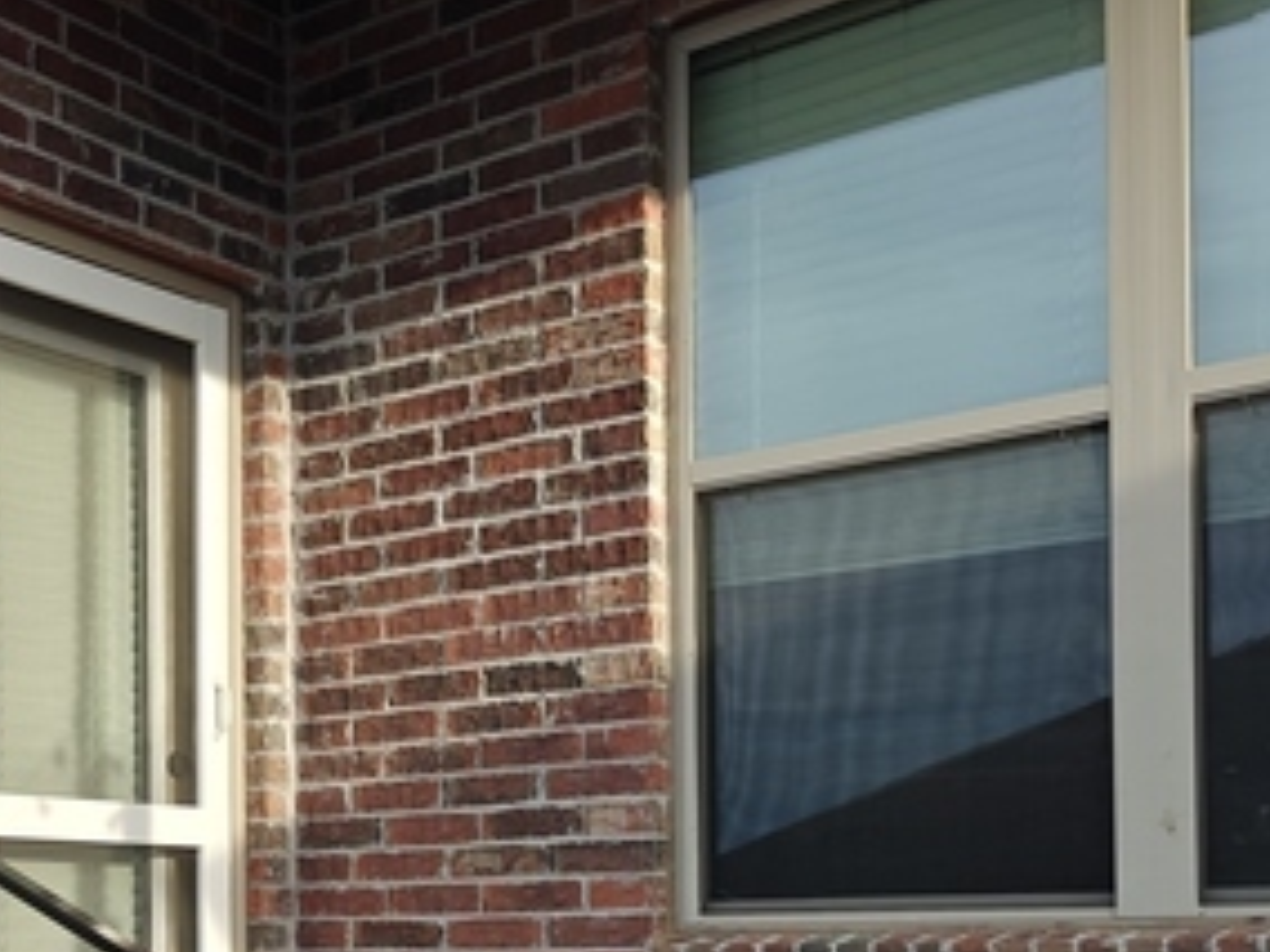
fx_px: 1981
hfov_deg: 33.9
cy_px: 889
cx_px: 159
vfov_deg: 26.0
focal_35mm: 54
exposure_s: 1/324
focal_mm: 6.06
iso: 50
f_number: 1.6
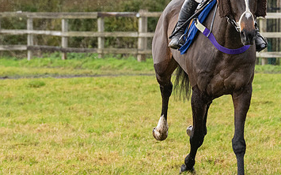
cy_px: 23
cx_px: 236
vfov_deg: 2.8
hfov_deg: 4.5
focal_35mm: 462
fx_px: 3539
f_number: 5
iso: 800
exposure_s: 1/500
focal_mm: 120
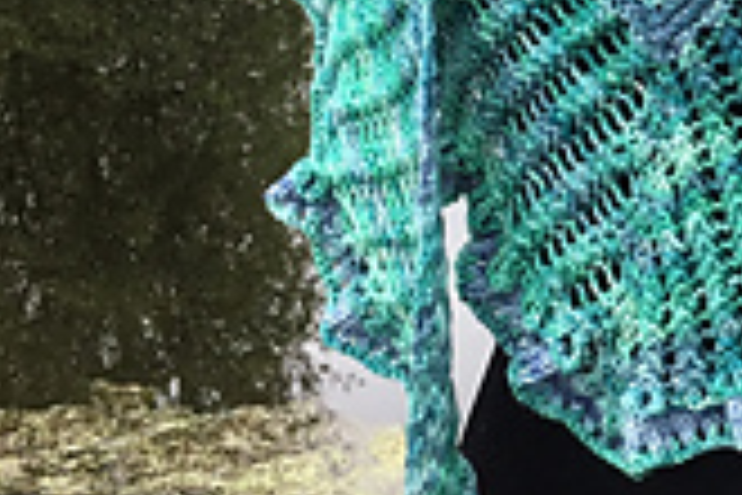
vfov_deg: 10.8
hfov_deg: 15.7
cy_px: -32
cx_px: 931
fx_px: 2576
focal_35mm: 125
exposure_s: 1/262
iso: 25
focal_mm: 3.3
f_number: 2.4
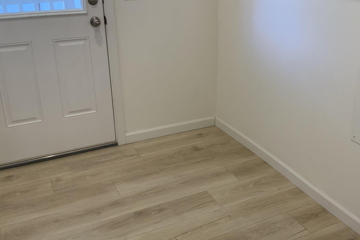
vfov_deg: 31.8
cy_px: 99
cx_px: 221
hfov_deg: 46.1
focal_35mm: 42
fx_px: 420
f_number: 1.8
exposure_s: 1/120
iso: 64
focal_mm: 3
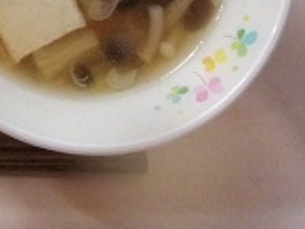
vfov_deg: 12.8
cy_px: -173
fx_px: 933
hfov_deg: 17.3
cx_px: -103
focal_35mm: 106
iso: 1198
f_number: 10.4
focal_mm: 4.9
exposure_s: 1/60
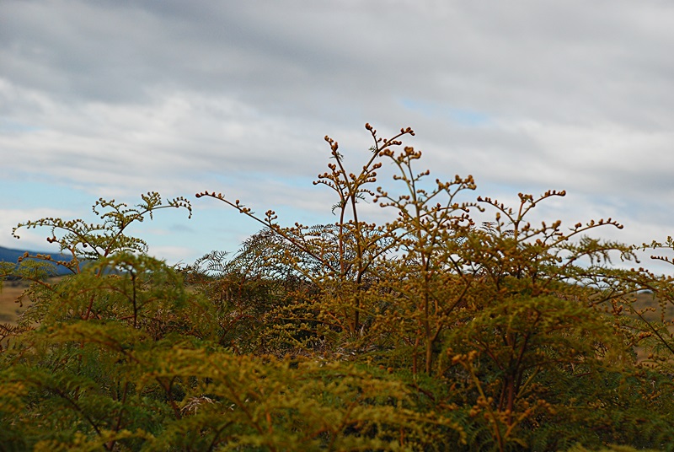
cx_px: 337
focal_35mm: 105
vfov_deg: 13.1
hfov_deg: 19.4
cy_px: 226
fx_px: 1969
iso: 400
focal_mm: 70
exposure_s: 1/1250
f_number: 6.3
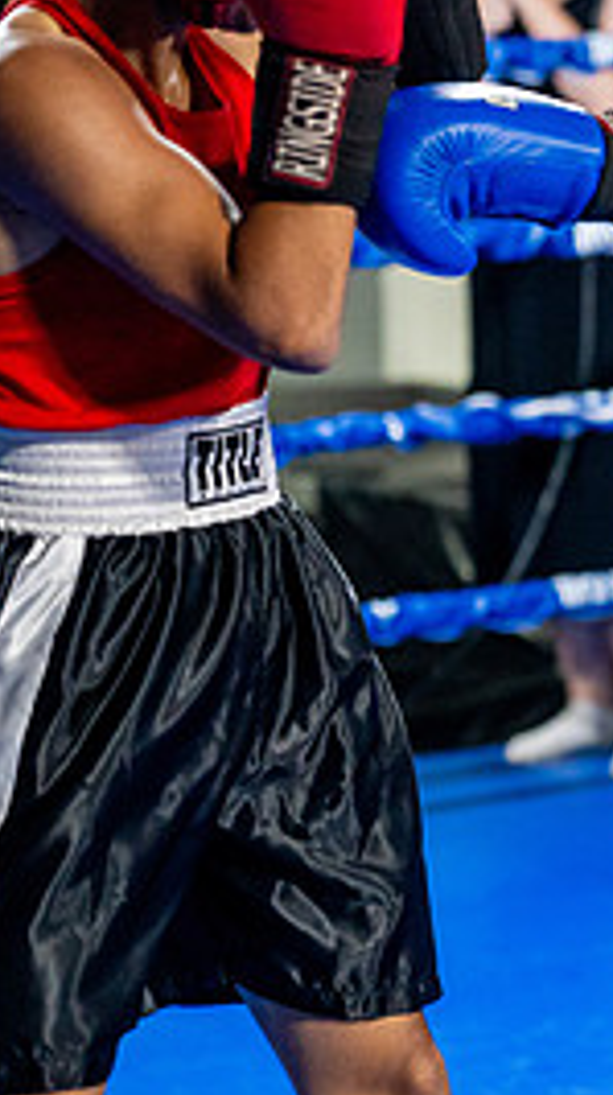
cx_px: 913
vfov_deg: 14.2
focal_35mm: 151
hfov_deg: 7.9
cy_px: 352
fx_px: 4377
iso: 4000
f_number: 2
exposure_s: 1/1000
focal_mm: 66
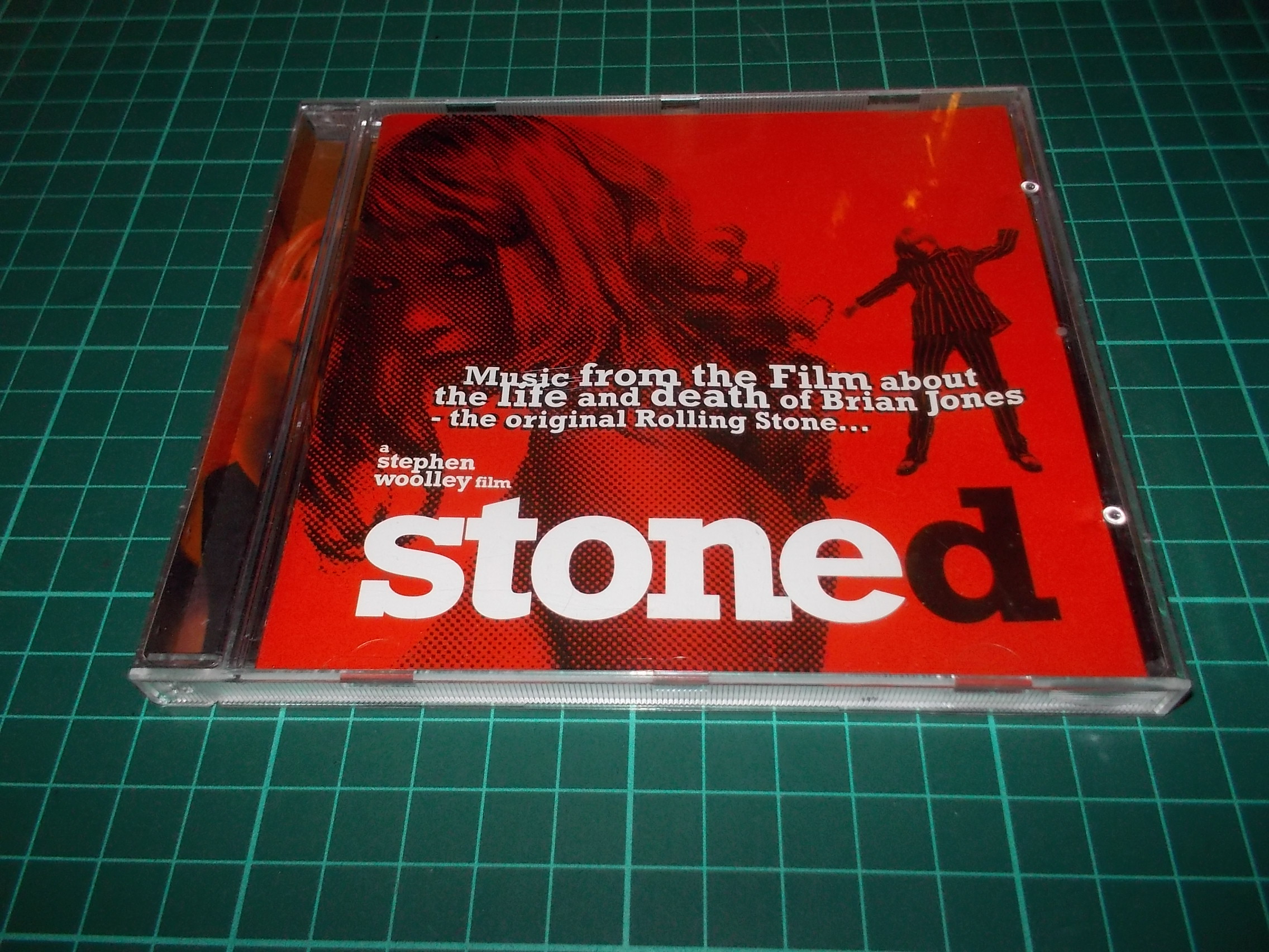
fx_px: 1063
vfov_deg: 48.2
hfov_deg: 61.7
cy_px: 476
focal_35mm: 29
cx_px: 634
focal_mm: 4.1
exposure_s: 1/30
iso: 200
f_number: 3.3
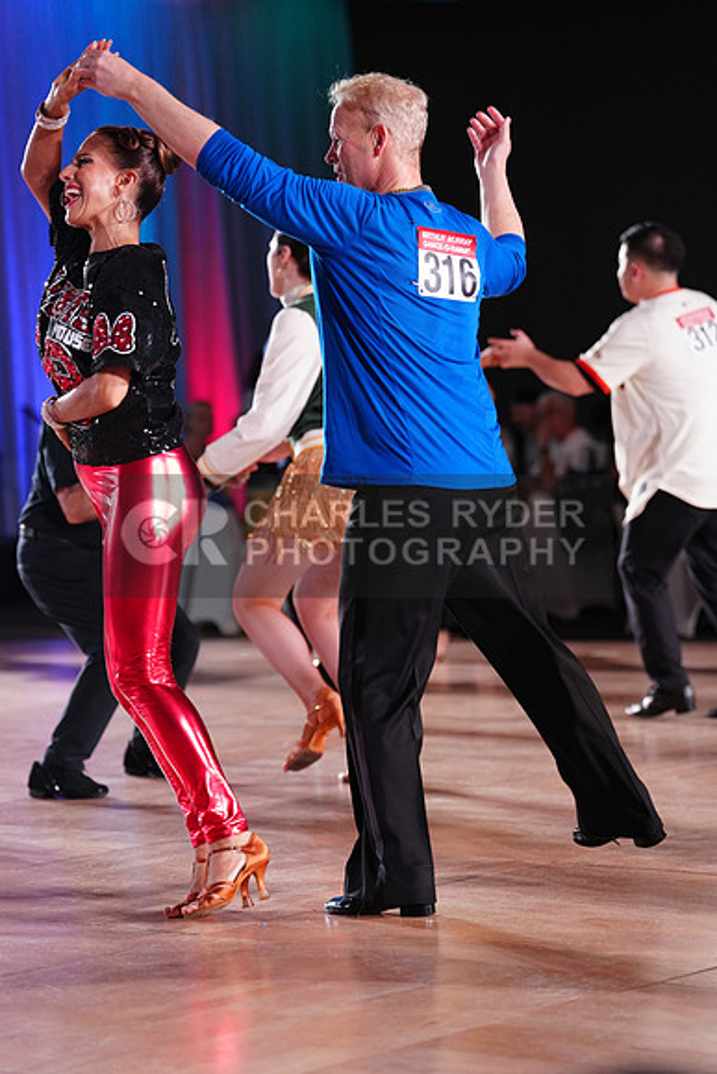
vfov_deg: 19.8
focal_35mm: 103
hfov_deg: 13.3
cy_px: 537
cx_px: 358
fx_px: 3075
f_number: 2.8
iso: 2000
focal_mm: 103
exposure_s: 1/500
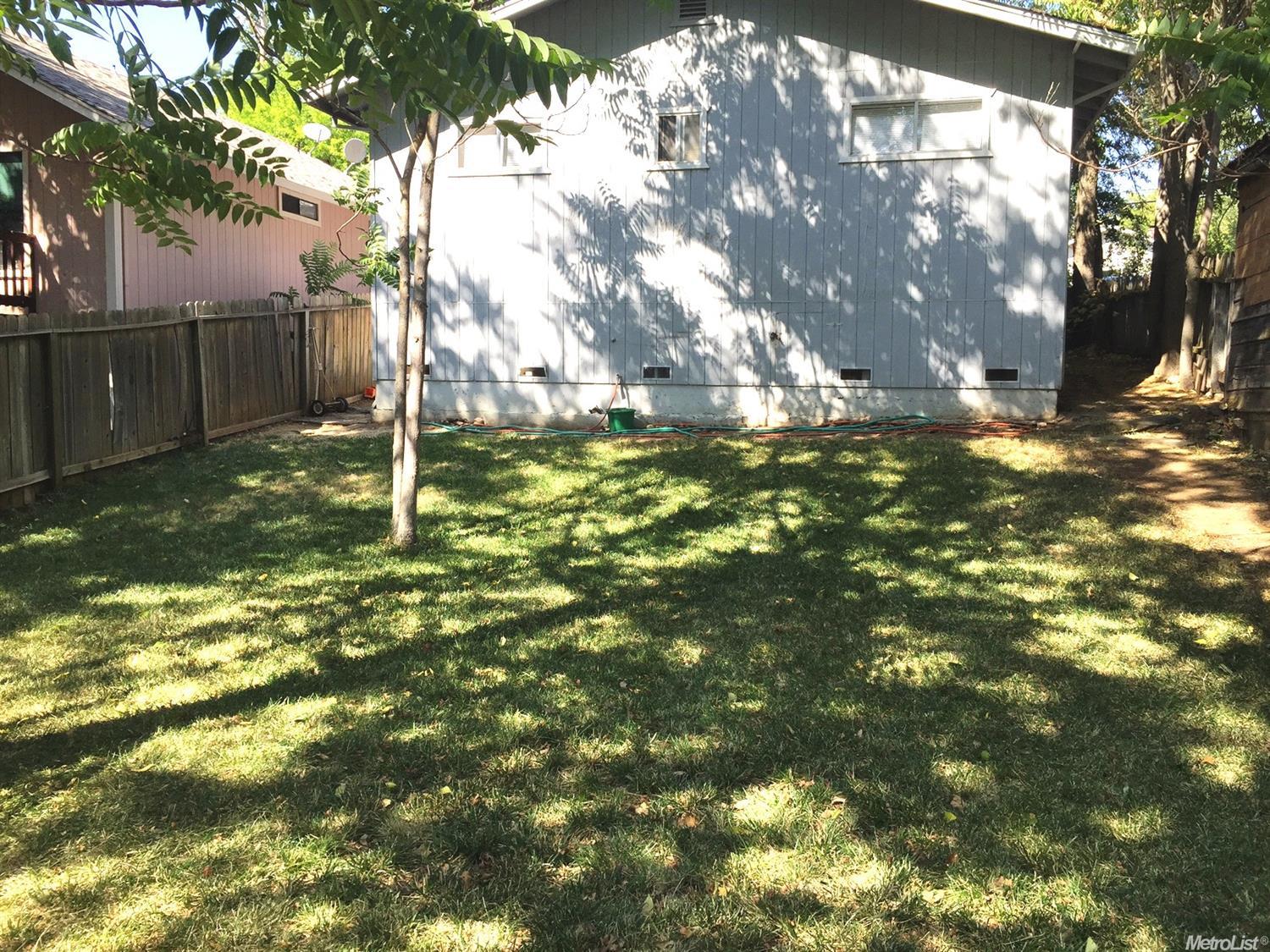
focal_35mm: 29
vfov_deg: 48.2
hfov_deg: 61.7
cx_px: 635
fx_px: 1064
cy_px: 476
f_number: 2.2
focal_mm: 4.15
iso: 32
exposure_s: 1/565
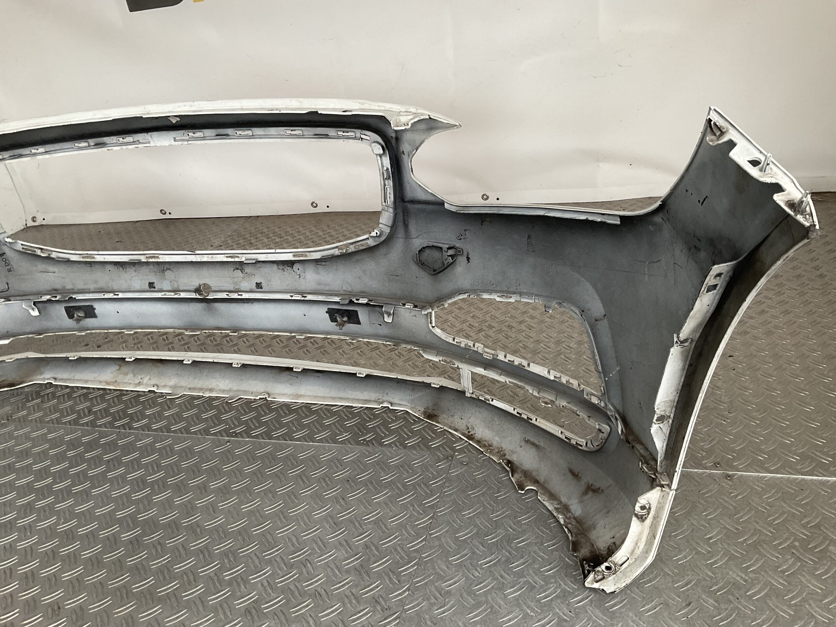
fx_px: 700
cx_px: 418
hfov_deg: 61.7
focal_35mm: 29
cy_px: 314
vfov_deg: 48.2
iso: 50
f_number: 1.8
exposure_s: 1/50
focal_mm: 3
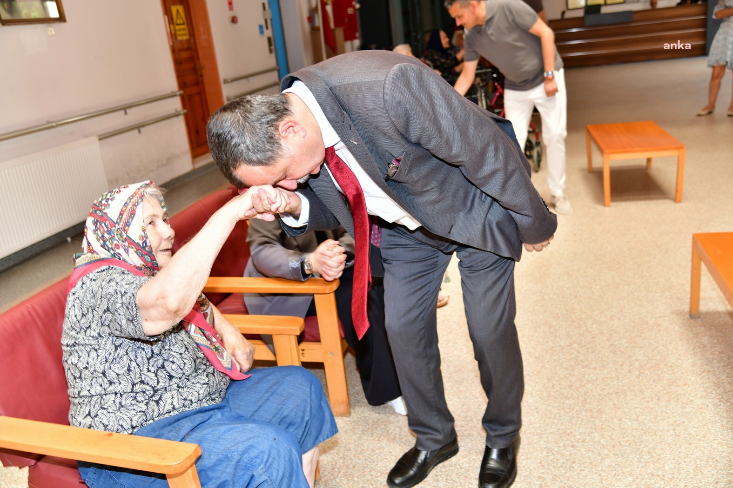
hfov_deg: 58.7
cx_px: 366
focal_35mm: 32
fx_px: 652
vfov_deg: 41.1
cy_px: 244
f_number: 4
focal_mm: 32
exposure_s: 1/60
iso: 220
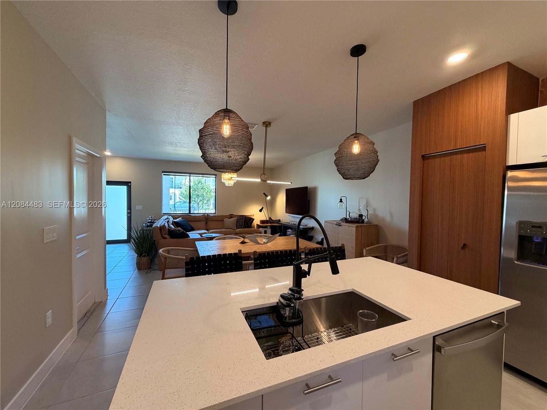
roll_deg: -0.7
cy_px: 205
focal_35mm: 14
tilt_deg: -1.3
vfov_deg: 85.7
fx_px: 221
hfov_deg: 102.1
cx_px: 274
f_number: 2.2
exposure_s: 1/60
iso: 200
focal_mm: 2.22
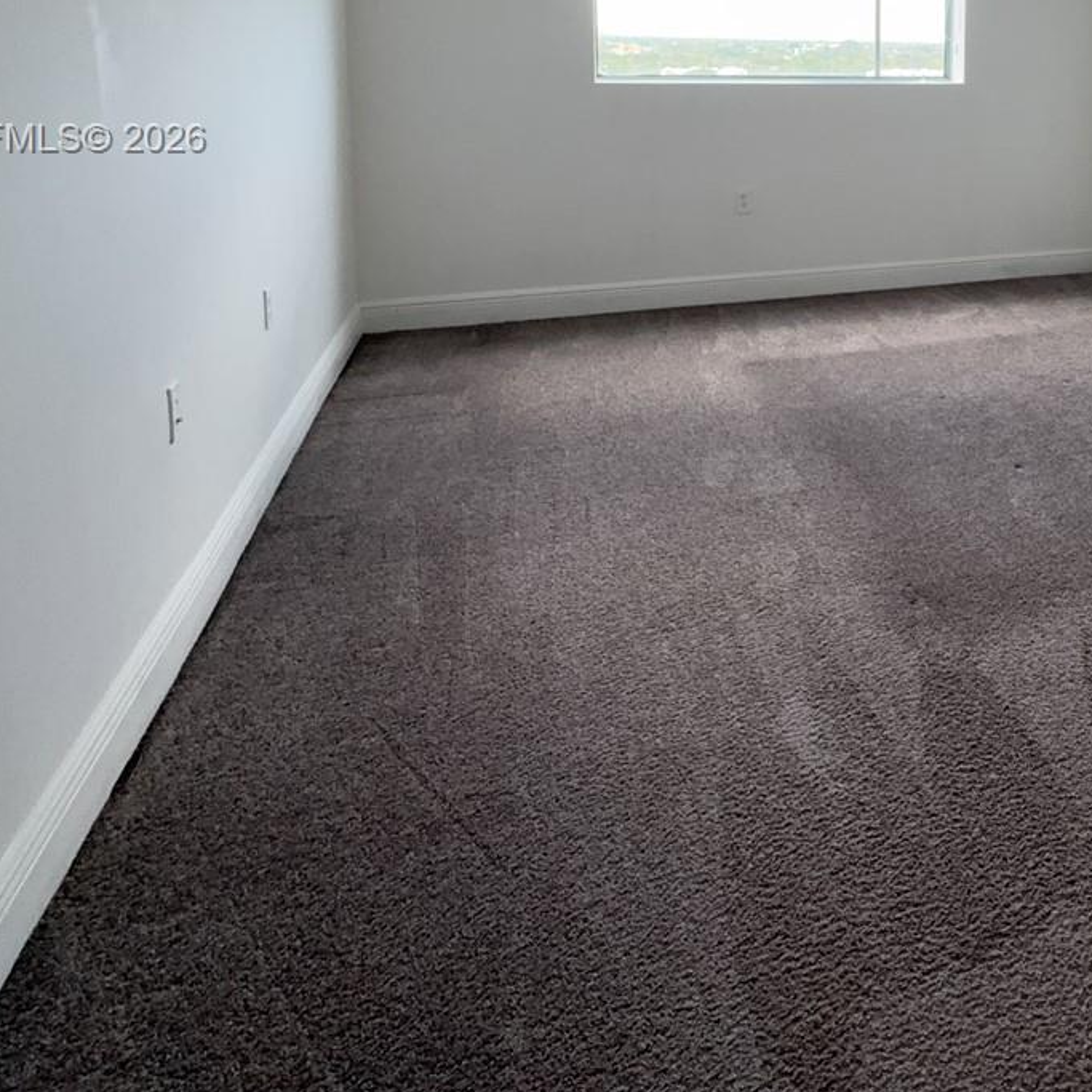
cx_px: 986
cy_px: 141
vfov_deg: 50.3
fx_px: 1035
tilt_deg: -5.8
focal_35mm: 29
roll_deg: -1.3
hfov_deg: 49.4
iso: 64
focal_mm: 2.22
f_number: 2.2
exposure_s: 1/94
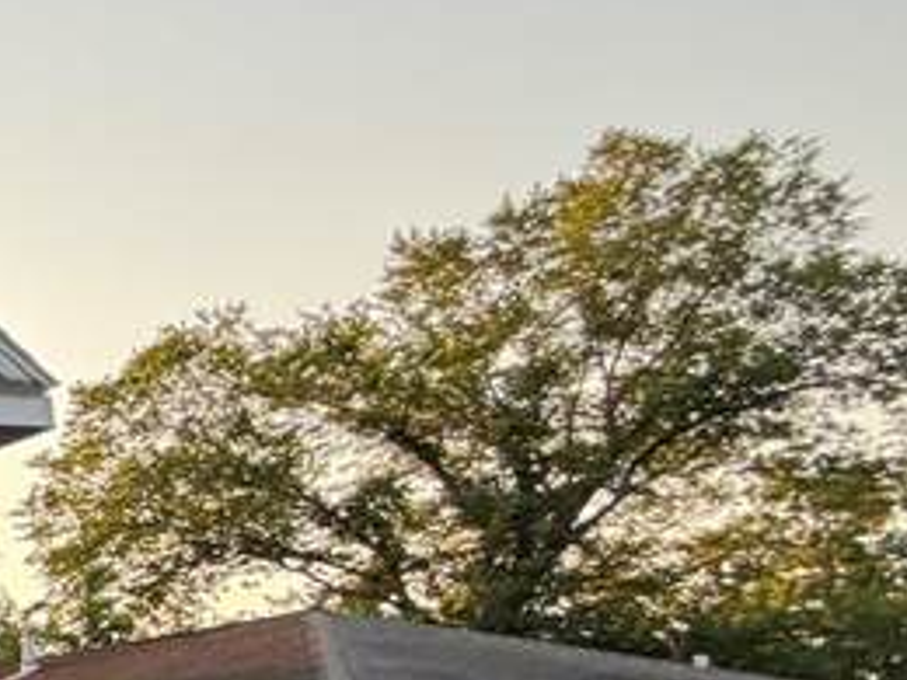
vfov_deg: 20.4
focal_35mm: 69
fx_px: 1808
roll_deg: -0.7
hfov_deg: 16.0
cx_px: -1179
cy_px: 739
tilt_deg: +6.3
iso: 50
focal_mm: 2.22
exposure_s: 1/121
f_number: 2.2
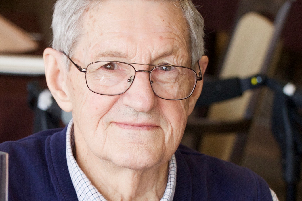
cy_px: 161
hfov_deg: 10.6
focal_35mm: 193
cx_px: 49
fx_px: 1618
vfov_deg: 7.1
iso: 1250
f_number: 5
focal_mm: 75
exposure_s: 1/250
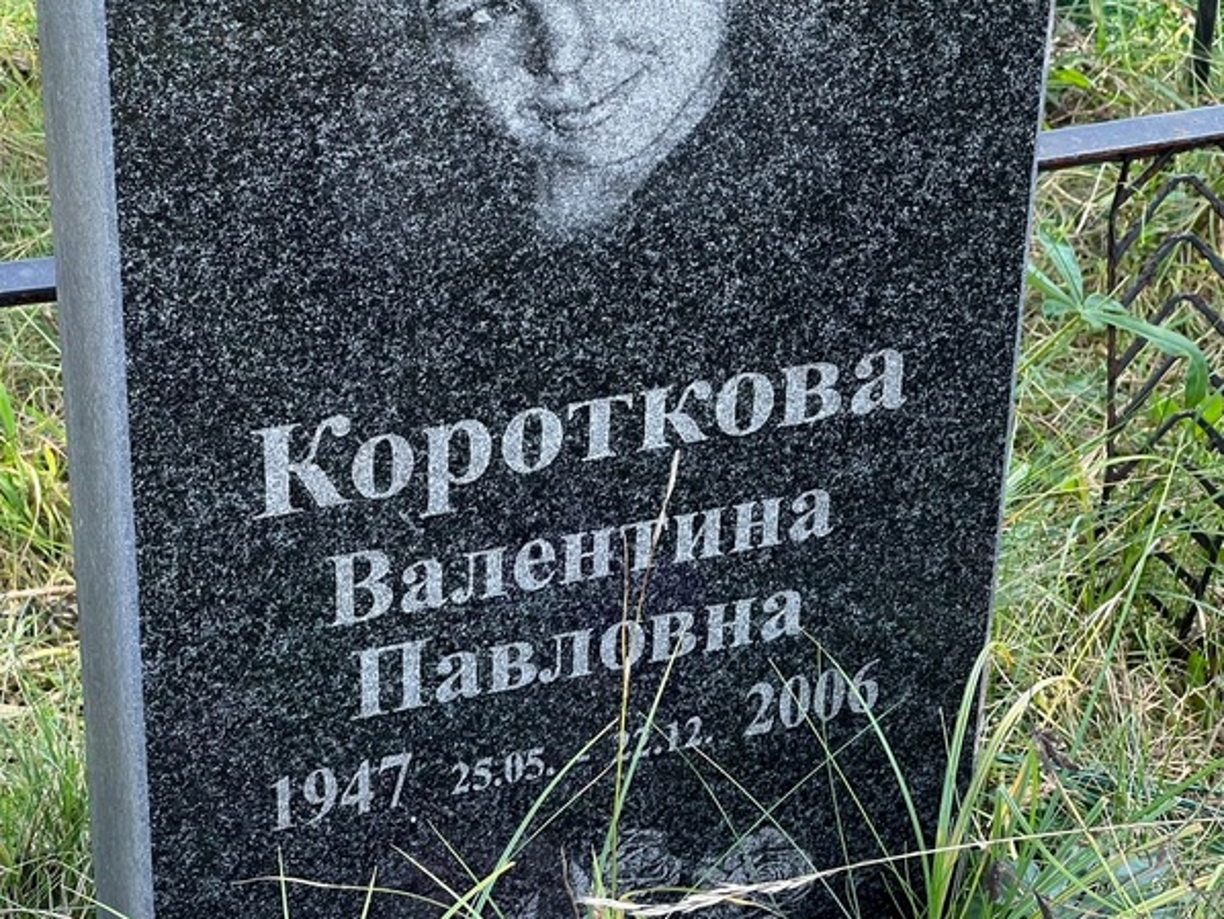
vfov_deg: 14.4
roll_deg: -0.3
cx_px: 635
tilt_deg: -37.0
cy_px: 532
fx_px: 3643
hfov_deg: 19.1
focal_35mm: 103
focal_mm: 9
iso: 100
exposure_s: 1/99
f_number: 2.8
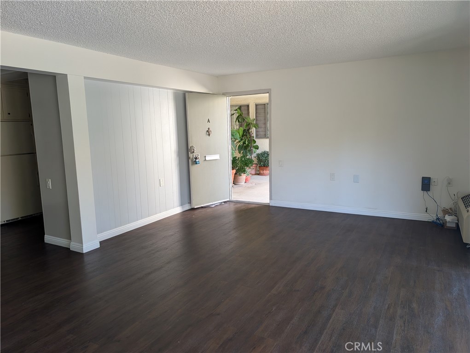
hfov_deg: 71.5
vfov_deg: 56.9
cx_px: 235
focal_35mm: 24
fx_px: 326
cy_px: 176
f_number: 1.68
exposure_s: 1/132
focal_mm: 6.9
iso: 143
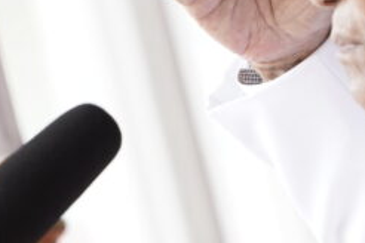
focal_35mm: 2501
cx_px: 174
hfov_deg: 0.8
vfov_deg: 0.5
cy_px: 38
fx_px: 25355
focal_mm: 600
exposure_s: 1/250
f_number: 6.3
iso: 640
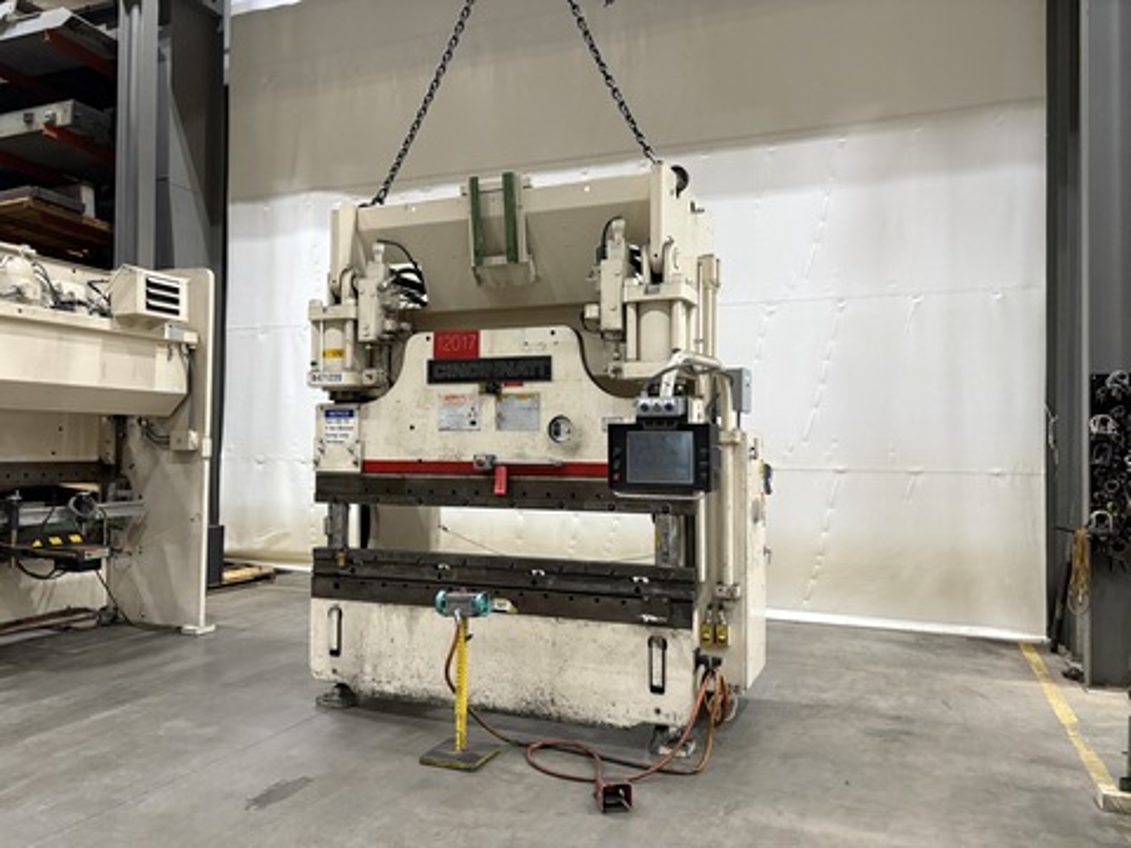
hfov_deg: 67.3
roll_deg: -0.4
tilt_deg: +2.2
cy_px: 424
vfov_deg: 53.1
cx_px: 566
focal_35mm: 26
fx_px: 849
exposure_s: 1/60
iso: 320
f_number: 1.6
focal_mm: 5.96
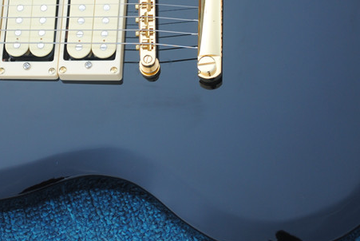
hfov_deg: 15.4
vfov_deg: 10.3
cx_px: 127
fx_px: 1332
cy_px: 43
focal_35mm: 133
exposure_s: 1/80
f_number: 5.3
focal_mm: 40
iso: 100
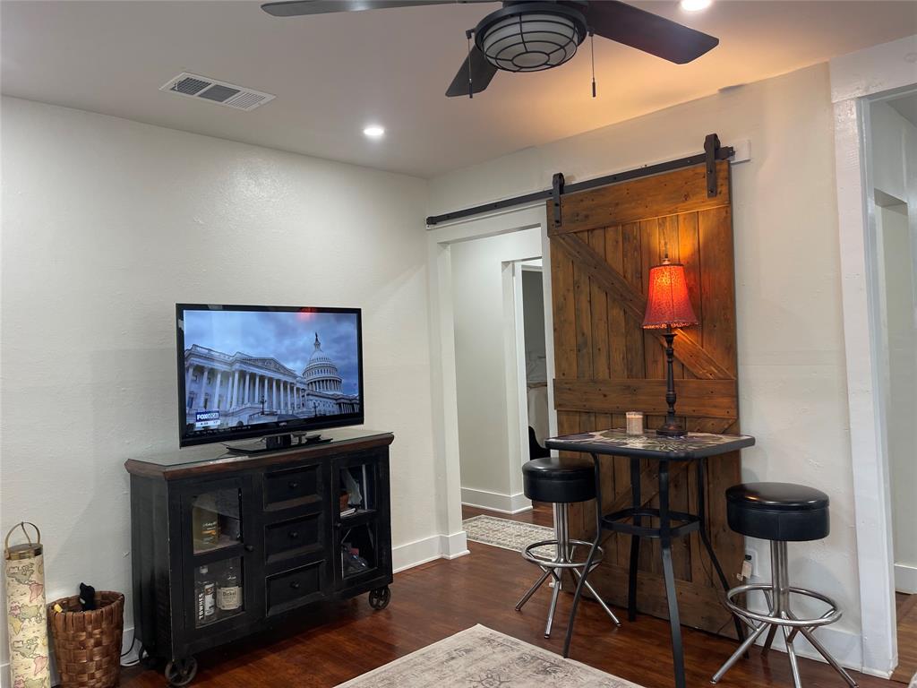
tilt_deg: -0.8
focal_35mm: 25
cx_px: 458
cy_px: 344
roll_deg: +1.9
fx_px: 662
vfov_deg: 54.9
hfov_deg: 69.4
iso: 80
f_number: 1.6
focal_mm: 5.1
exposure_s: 1/60
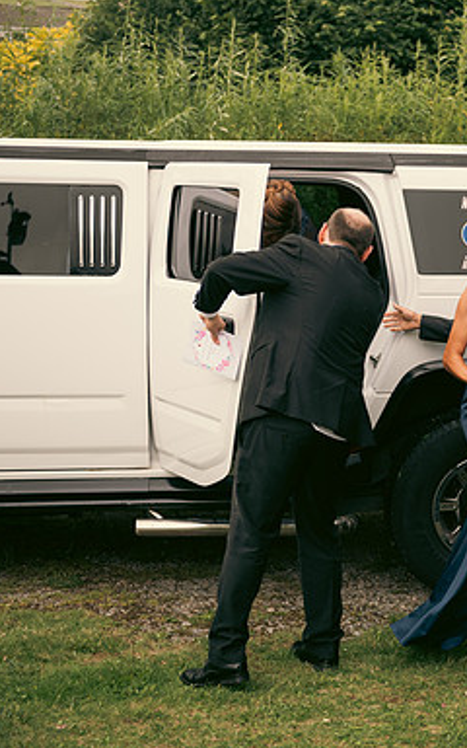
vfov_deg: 26.8
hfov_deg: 16.3
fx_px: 1568
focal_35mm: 77
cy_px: 375
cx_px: 539
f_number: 3.5
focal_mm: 50
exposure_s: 1/500
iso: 250
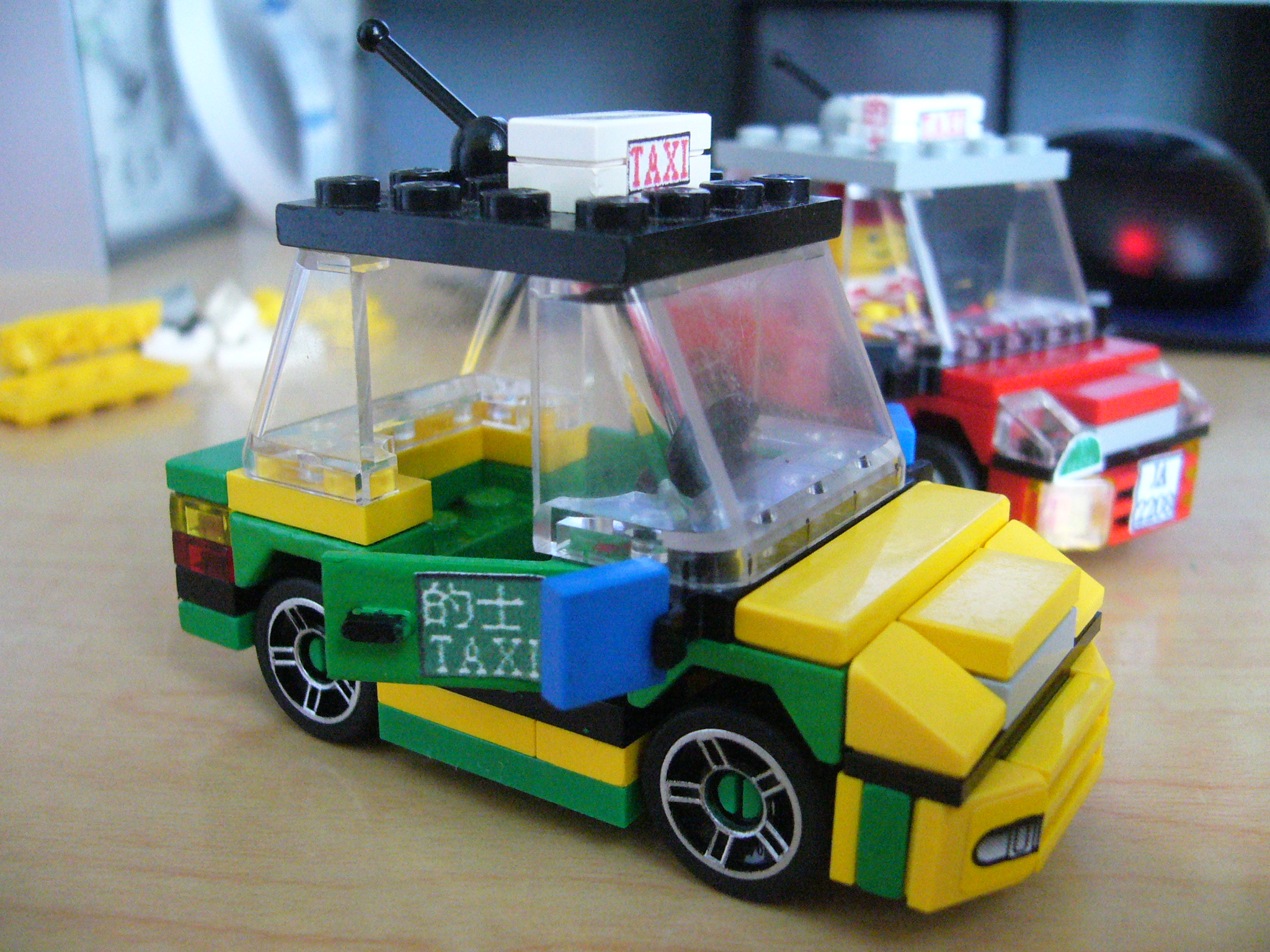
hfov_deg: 52.6
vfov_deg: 40.7
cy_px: 476
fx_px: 1284
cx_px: 635
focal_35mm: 35
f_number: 2.8
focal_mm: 5.8
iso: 400
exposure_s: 1/15
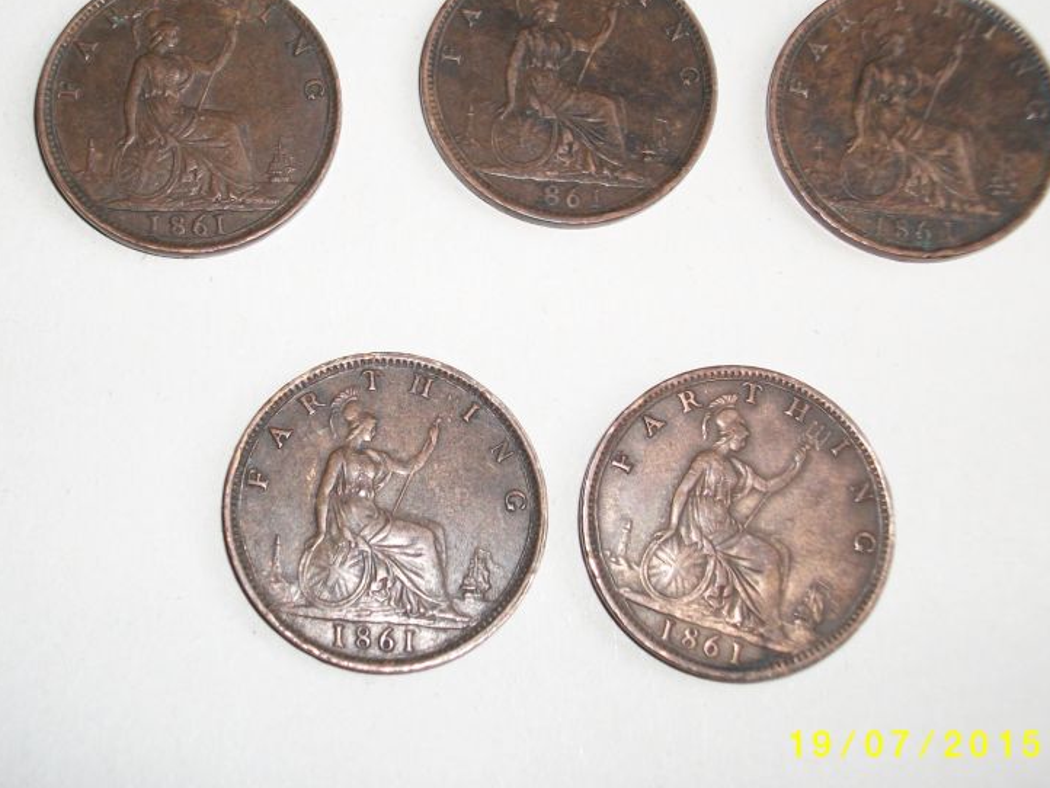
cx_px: 462
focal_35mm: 54
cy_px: 321
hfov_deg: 35.5
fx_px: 1639
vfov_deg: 27.0
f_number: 3.2
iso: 125
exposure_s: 1/50.3
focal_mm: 7.1
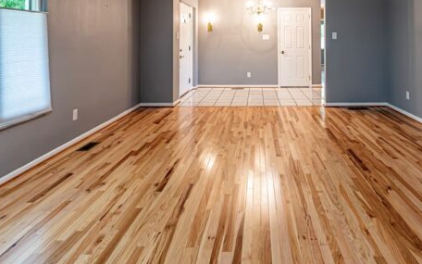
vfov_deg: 46.5
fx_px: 288
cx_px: 258
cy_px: 50
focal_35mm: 25
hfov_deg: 71.6
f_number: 8
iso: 2000
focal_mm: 14
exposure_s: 1/40
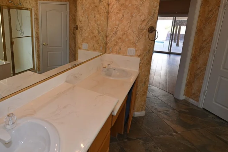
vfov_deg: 58.3
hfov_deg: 78.1
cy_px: 52
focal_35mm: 21
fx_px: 133
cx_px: 73
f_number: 4
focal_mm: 14
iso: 360
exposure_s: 1/60
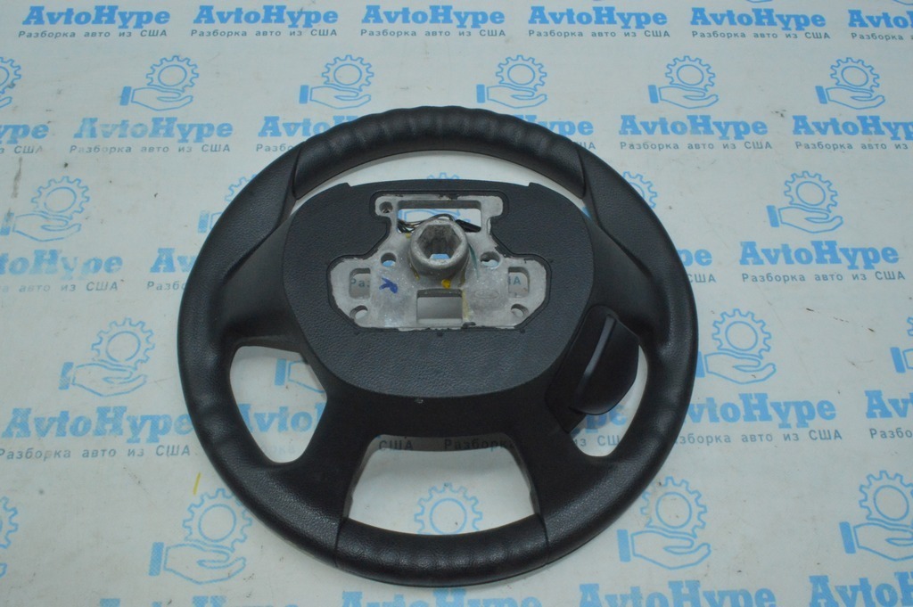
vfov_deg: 43.5
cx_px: 456
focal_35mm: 30
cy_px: 304
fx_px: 760
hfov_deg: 62.0
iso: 4000
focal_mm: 20
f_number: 22
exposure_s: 1/40
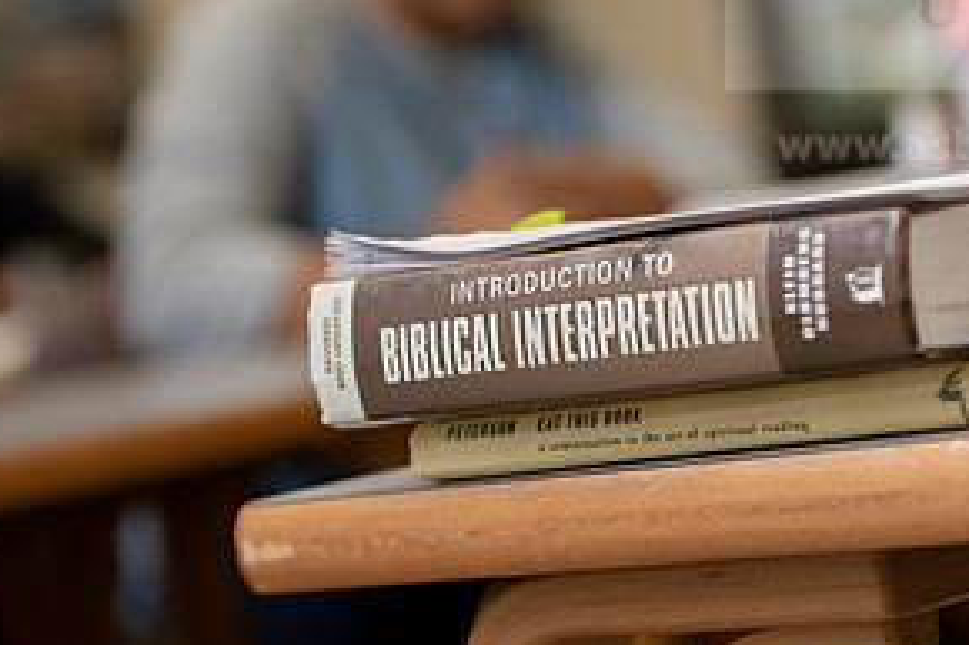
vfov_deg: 8.4
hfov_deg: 12.5
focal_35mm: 164
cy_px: 216
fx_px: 4412
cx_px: 625
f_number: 3.5
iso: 1000
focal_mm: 82
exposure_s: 1/200
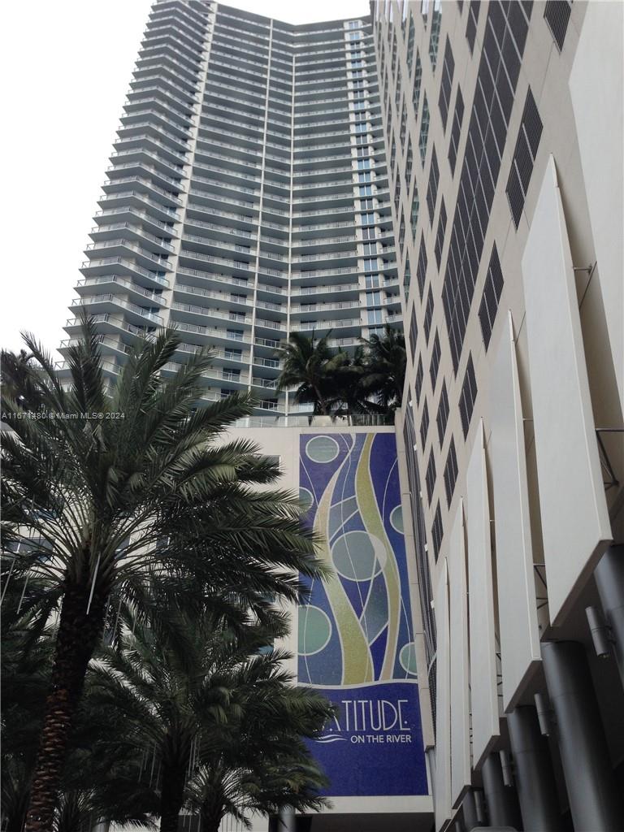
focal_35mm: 33
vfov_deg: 55.4
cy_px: 416
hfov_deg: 42.9
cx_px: 312
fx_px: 793
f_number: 2.4
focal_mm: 4.12
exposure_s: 1/903
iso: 50
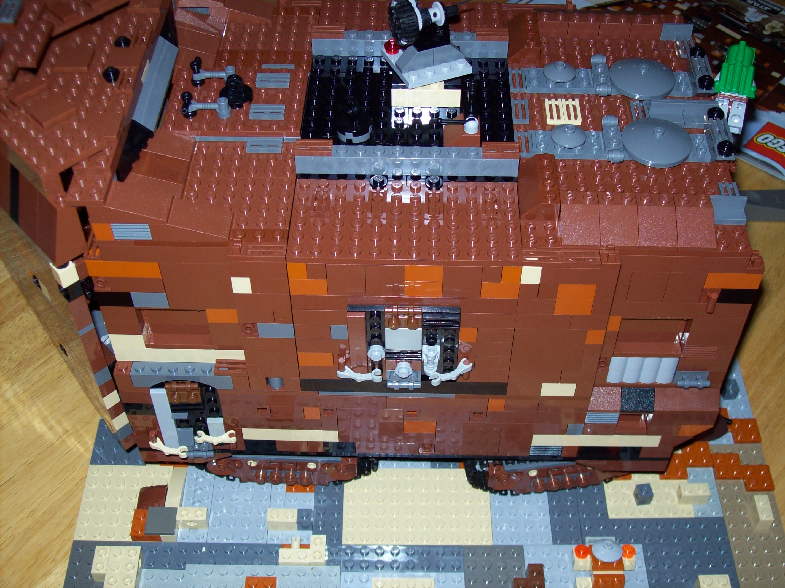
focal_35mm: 45
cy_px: 294
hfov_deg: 42.1
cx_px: 392
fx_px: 1020
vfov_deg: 32.2
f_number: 3
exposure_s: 1/73.6
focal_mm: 7.6
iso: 80
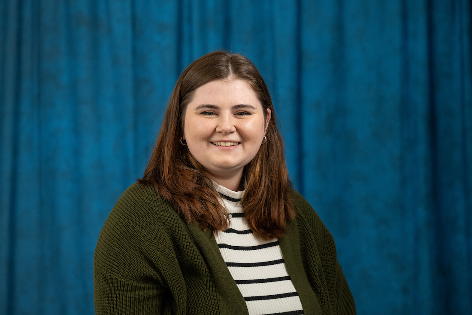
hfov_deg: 21.2
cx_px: 229
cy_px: 171
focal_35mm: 96
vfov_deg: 14.2
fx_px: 1258
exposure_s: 1/200
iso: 800
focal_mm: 88
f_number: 3.2
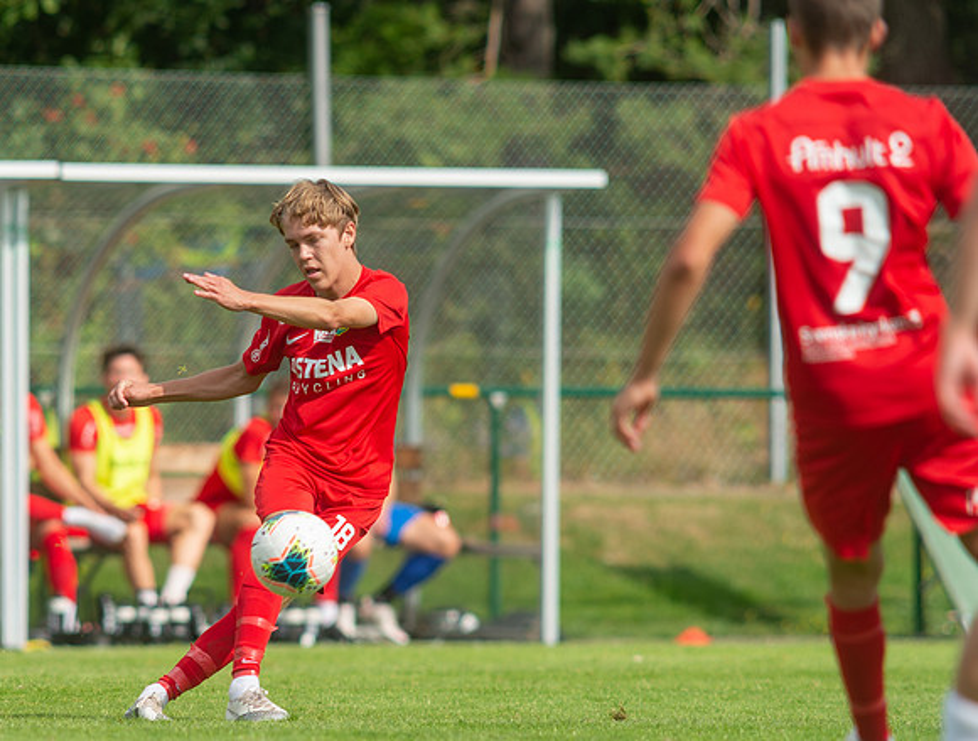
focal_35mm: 645
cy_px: 499
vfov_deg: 2.3
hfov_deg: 3.1
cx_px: 231
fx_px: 18283
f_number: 4
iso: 200
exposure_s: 1/1250
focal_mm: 420
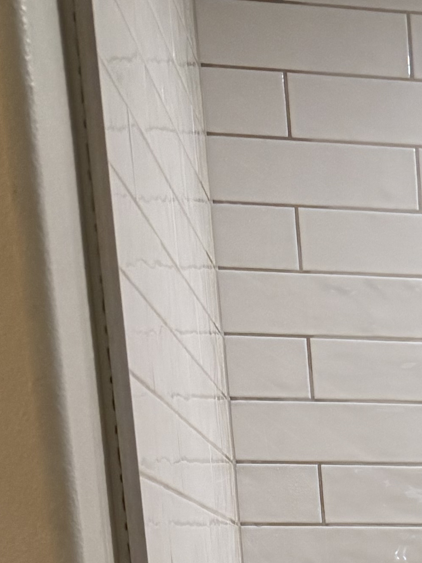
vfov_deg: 15.9
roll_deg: -0.3
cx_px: 900
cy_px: 1025
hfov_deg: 12.2
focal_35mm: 104
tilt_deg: -13.8
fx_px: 1690
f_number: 1.78
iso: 160
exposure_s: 1/120
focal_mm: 6.76
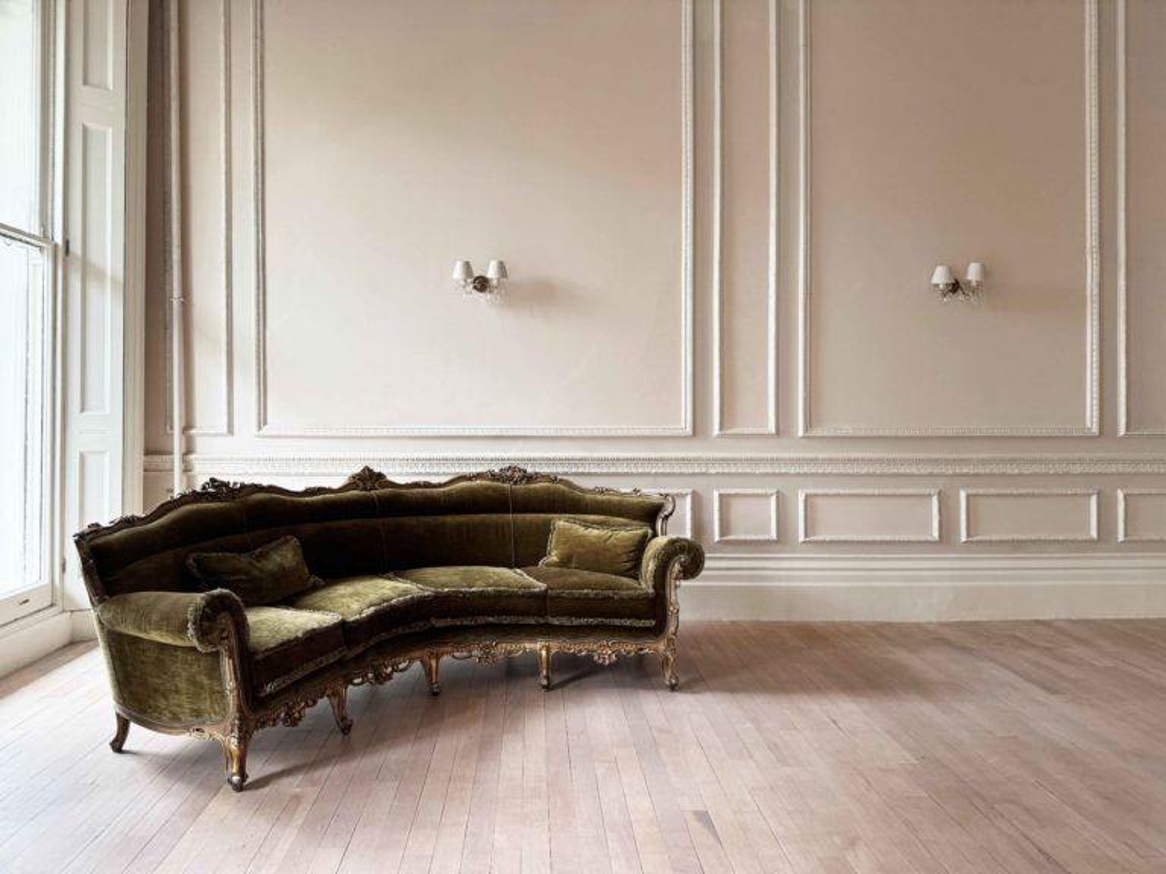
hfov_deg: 71.6
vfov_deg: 56.8
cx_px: 583
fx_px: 808
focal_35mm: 24
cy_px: 437
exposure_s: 1/92
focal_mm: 6.86
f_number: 1.78
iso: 200
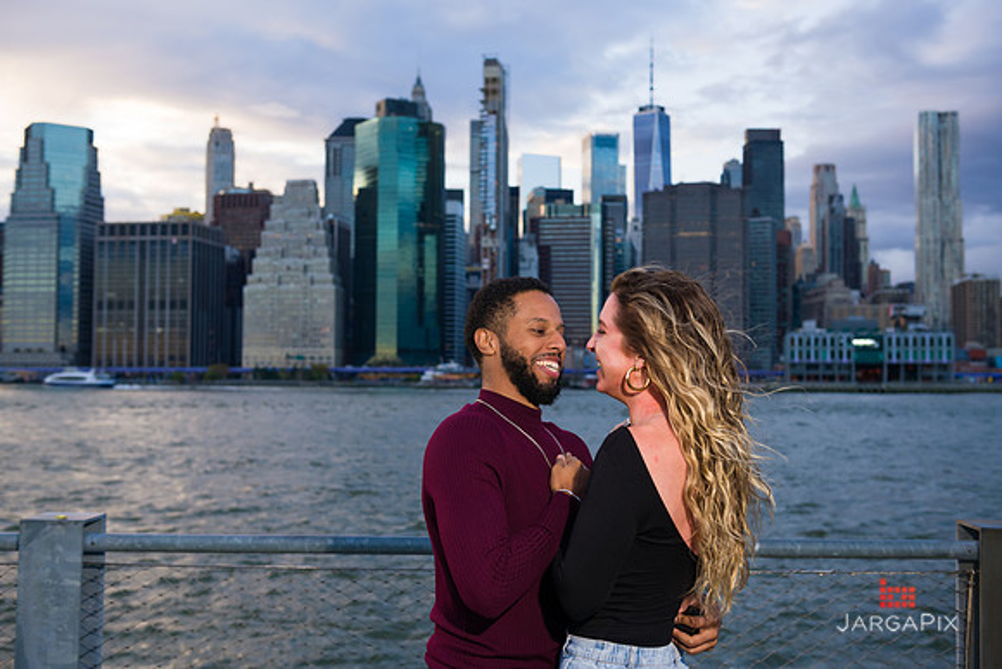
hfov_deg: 46.4
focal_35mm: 42
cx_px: 501
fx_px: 1169
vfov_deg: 31.9
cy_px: 334
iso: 250
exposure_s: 1/200
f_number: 4
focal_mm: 42
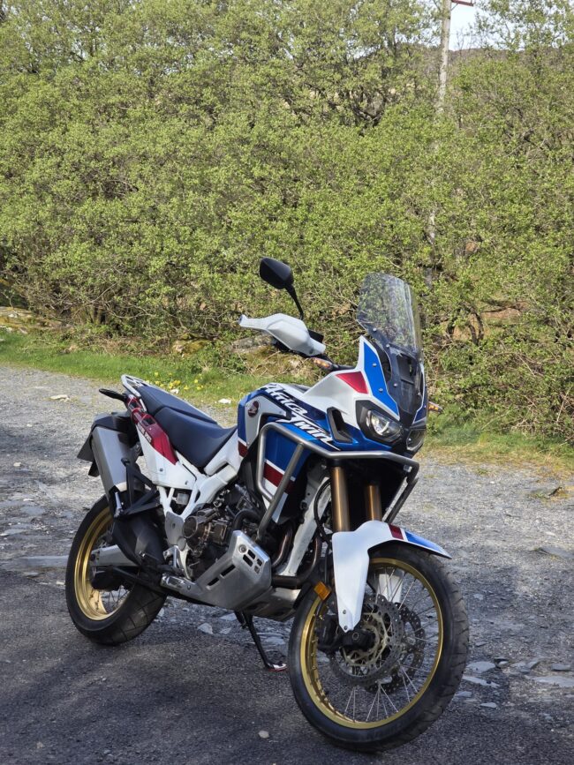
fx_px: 1526
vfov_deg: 28.2
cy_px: 382
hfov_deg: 21.3
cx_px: 287
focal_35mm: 69
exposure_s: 1/593
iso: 50
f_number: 2.4
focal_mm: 7.9
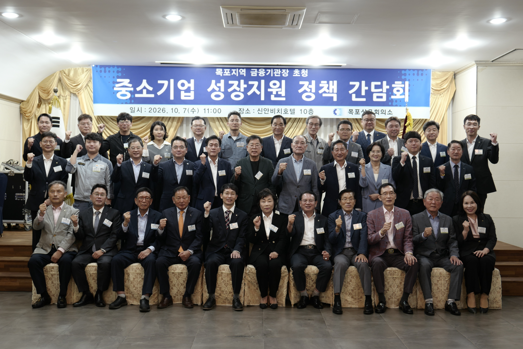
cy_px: 174
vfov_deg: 34.2
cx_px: 262
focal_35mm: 39
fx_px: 567
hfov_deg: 49.6
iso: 200
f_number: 2.9
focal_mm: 26
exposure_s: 1/30
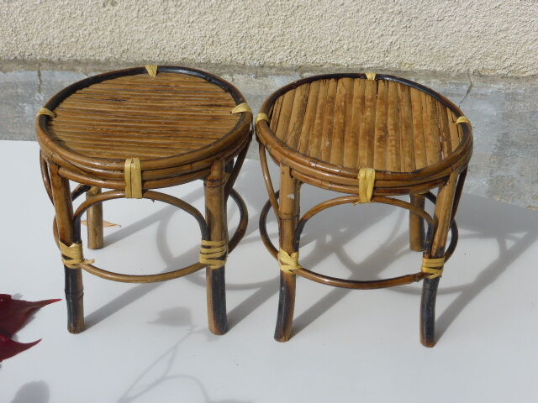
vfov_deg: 25.7
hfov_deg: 33.8
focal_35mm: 57
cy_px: 202
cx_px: 269
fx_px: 886
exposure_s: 1/500
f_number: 4.6
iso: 100
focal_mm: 9.7
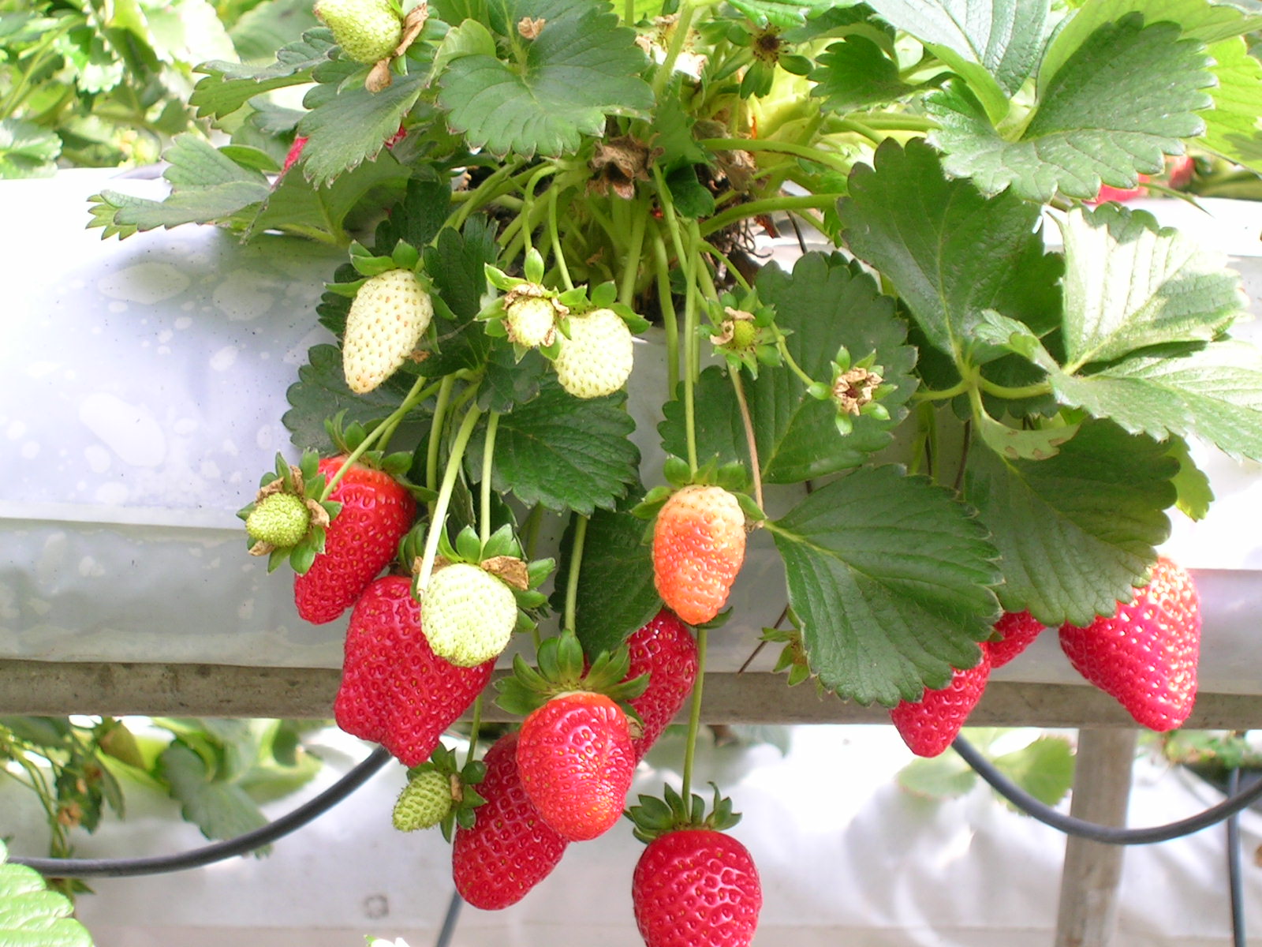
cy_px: 474
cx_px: 631
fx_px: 3828
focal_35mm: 105
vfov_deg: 14.1
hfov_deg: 18.7
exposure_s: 1/50.6
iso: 50
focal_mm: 16.2
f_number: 4.9
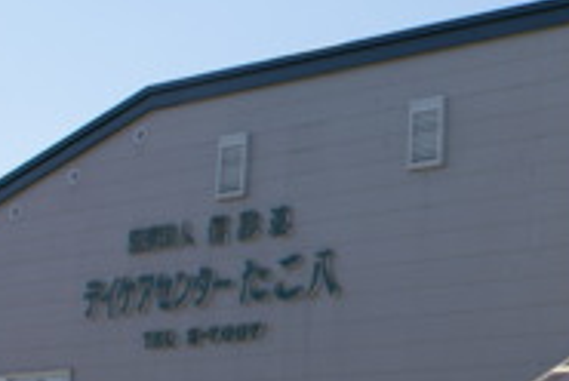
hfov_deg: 20.7
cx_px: 754
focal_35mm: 89
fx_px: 1409
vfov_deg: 15.4
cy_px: 283
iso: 100
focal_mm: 20
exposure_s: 1/160
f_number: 10
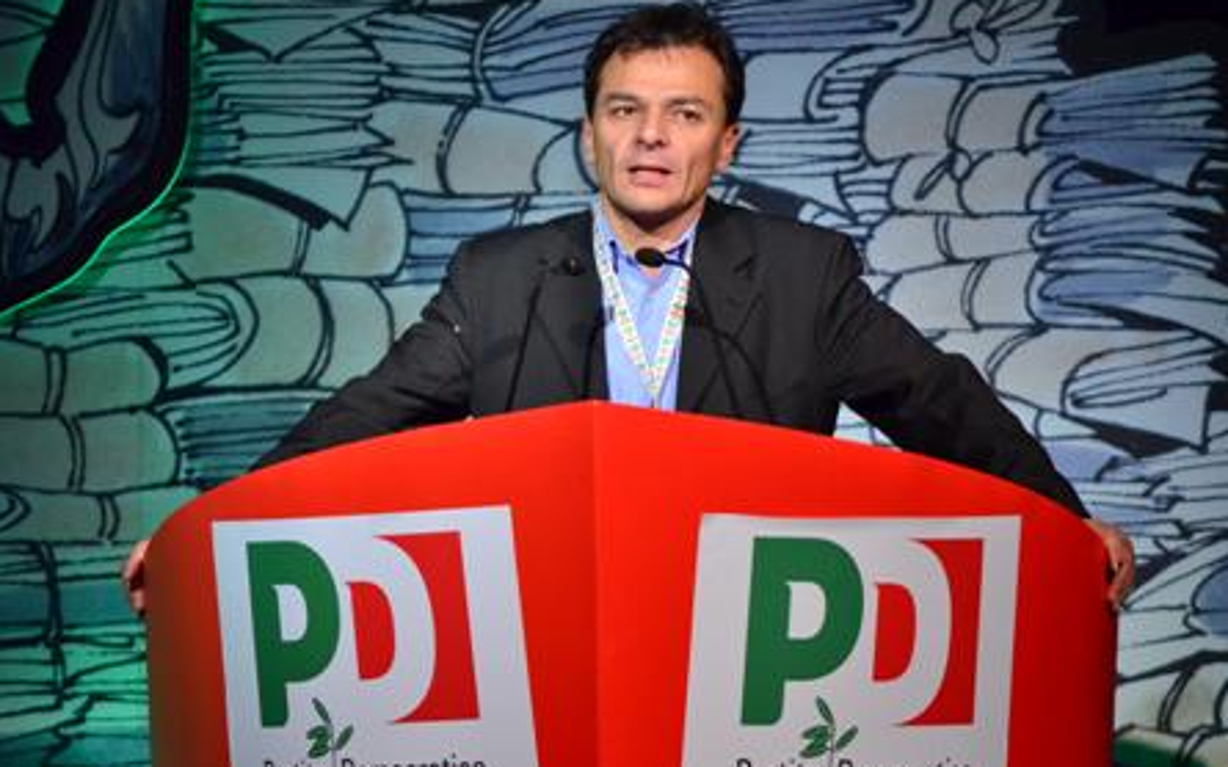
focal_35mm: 254
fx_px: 8483
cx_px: 615
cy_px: 377
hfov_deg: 8.3
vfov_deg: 5.2
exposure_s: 1/200
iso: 2000
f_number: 5.3
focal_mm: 165
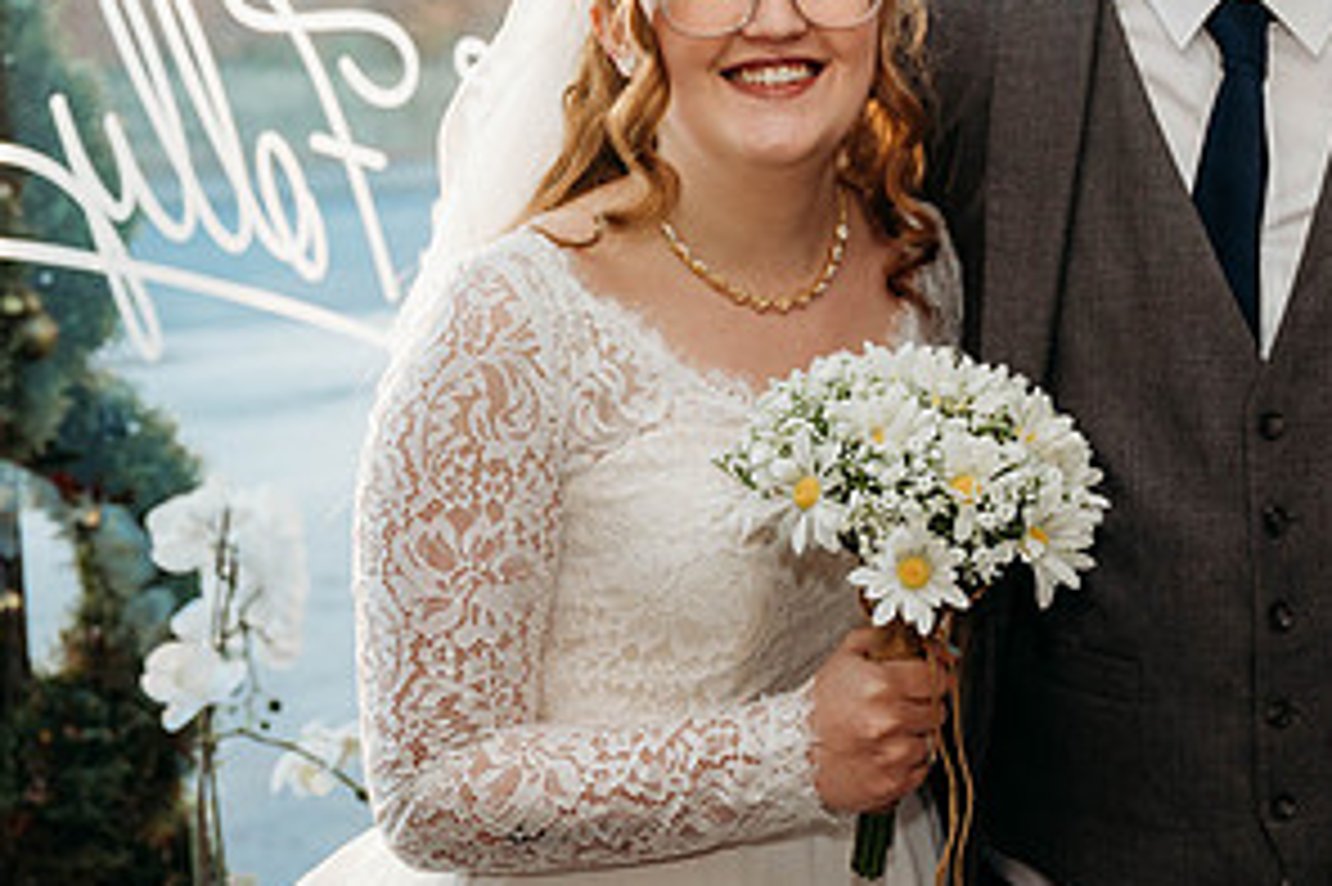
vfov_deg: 15.2
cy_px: 337
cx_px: 1256
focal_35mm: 90
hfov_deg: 22.0
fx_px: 3328
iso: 1400
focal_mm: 46
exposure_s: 1/200
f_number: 4.5
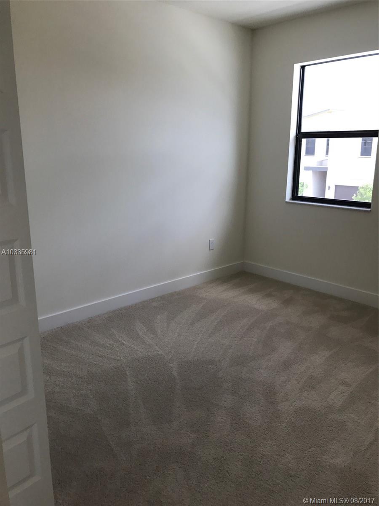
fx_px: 409
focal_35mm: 28
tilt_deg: -13.2
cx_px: 190
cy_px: 253
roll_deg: -0.4
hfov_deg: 49.7
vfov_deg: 63.4
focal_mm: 3.99
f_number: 1.8
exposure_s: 1/120
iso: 40
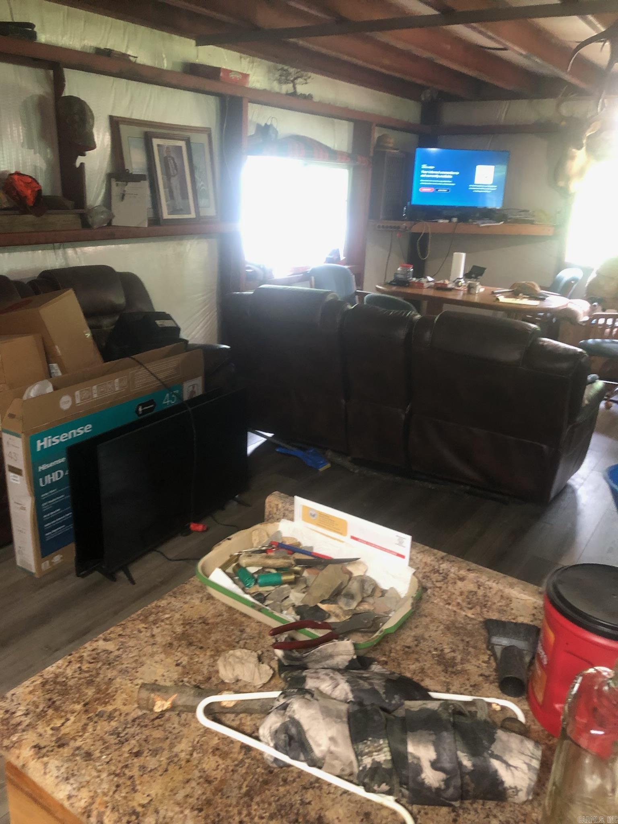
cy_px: 412
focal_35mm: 28
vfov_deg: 63.4
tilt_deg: -17.8
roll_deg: -2.1
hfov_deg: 49.7
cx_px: 309
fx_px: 667
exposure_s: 1/12
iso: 100
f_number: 1.8
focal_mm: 3.99
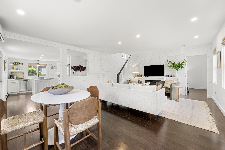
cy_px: 75
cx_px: 109
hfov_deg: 104.2
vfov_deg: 81.2
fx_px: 87
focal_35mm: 14
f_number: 7.1
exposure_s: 1/10
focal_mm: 13
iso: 320
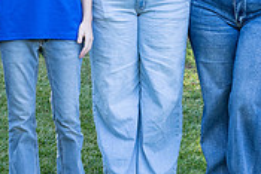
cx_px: 139
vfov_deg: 8.9
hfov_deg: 13.4
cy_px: -9
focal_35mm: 153
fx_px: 1110
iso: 500
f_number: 6.3
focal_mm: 43
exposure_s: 1/125
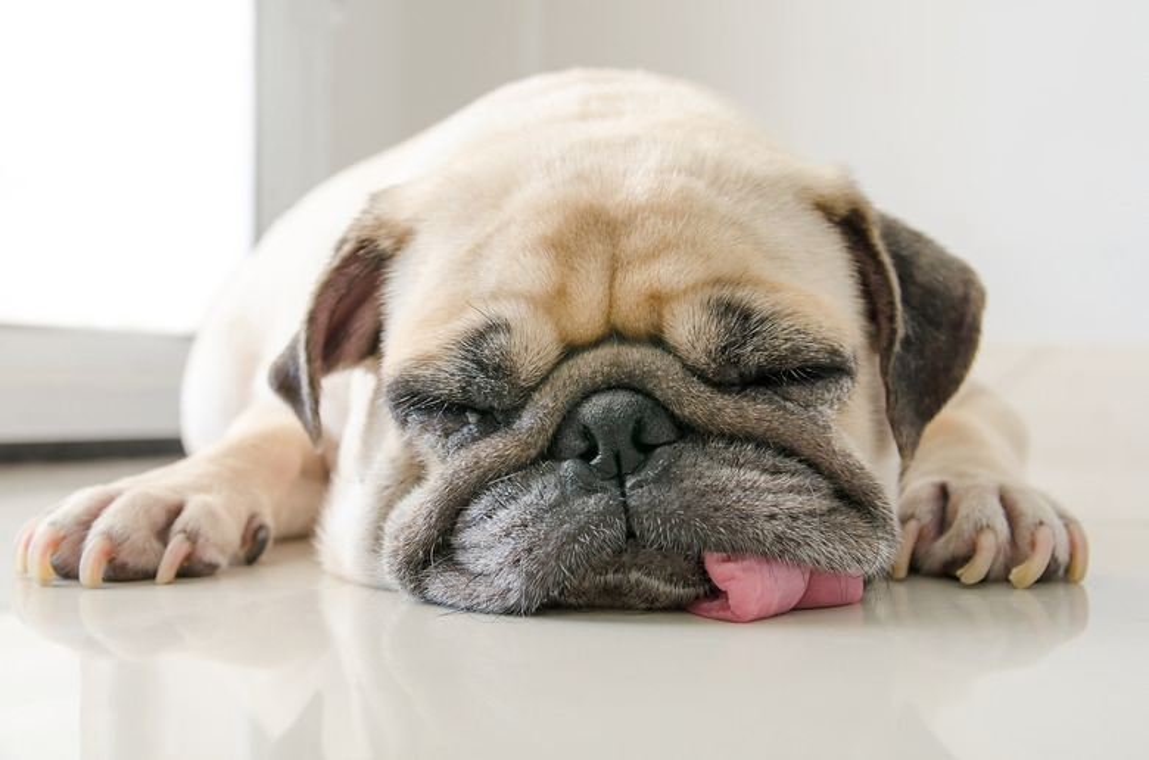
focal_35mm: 51
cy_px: 380
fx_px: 1624
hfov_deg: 39.0
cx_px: 574
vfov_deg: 26.3
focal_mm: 34
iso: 320
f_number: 6.3
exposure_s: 1/6
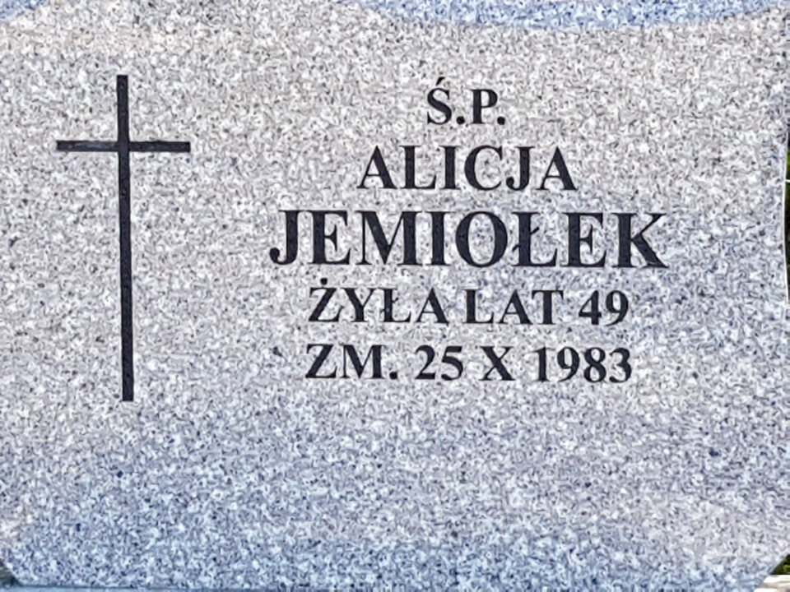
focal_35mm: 26
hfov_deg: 67.3
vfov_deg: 53.1
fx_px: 593
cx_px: 395
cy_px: 296
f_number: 1.7
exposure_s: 1/345
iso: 40
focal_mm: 4.2
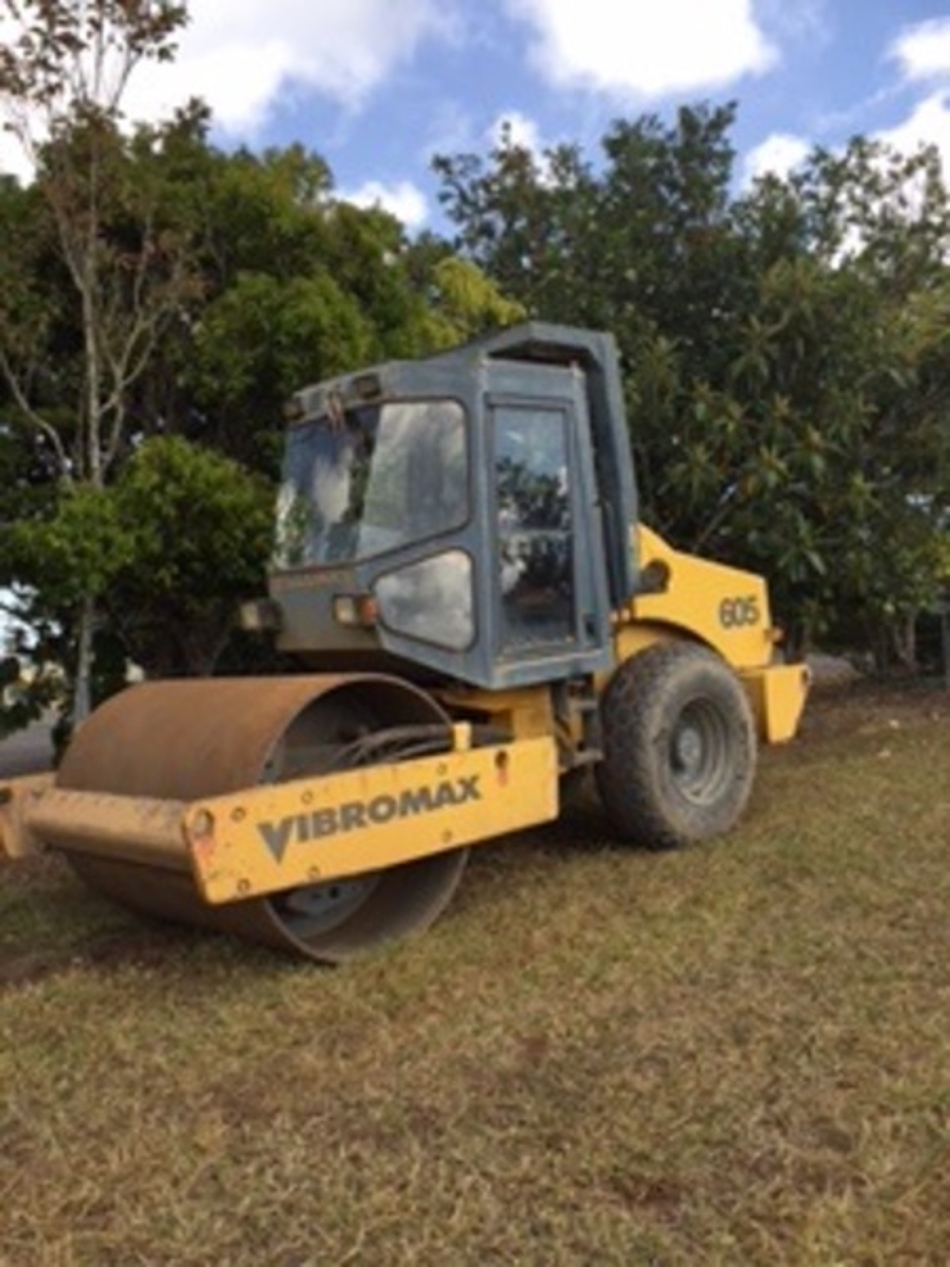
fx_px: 1061
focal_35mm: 29
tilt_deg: +1.1
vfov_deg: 61.7
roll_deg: +1.3
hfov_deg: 48.2
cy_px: 634
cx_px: 475
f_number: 2.2
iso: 32
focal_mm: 4.15
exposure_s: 1/807
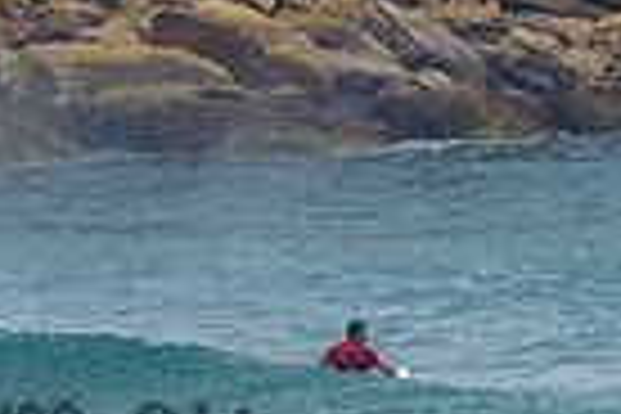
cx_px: -260
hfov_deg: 0.8
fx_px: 44329
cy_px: 362
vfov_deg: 0.5
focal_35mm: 2570
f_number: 5.6
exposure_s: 1/2000
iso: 800
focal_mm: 500
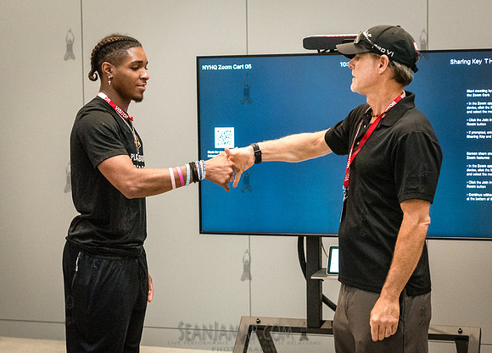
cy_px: 181
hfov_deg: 25.2
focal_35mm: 78
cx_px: 242
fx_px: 1098
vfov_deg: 18.3
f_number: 3.5
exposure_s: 1/250
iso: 6400
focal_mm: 58
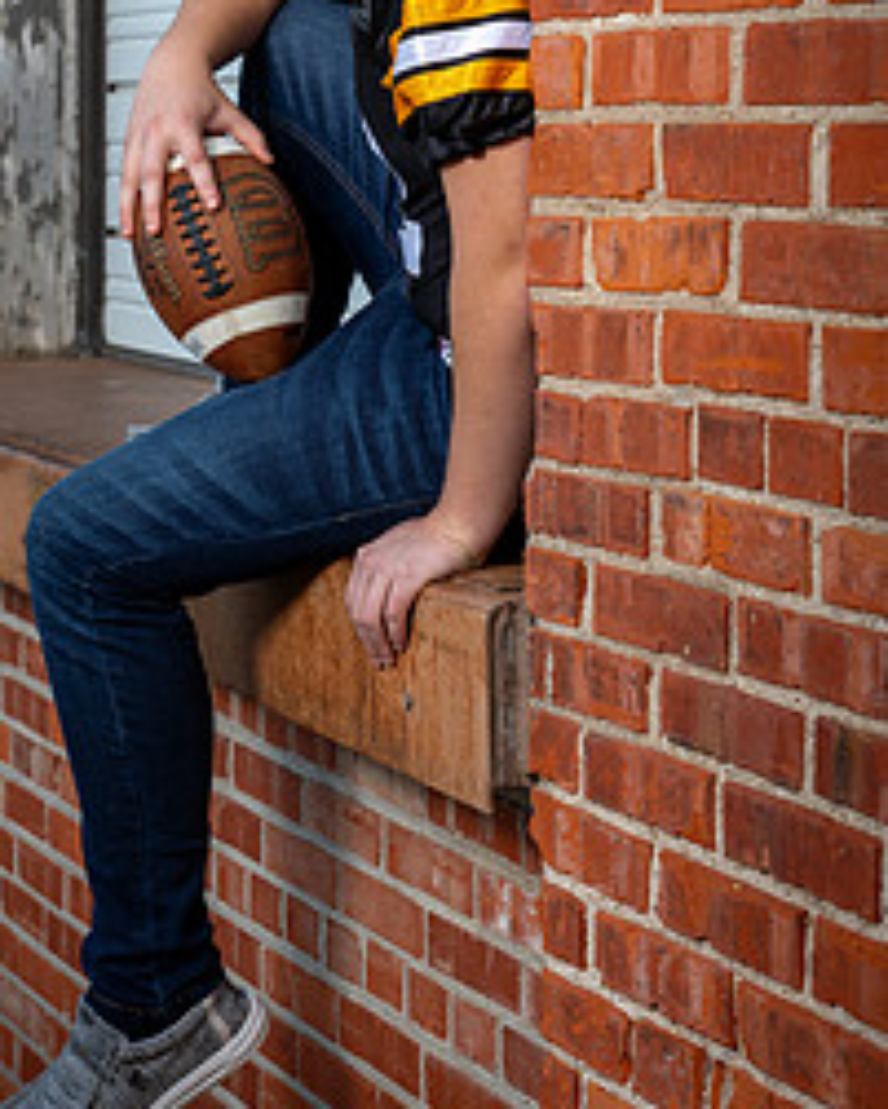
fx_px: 2758
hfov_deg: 18.2
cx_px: 230
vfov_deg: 22.6
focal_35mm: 84
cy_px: 336
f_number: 4.5
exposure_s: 1/160
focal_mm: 50
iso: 160
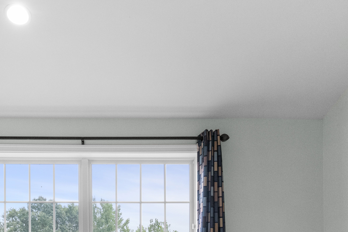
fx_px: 426
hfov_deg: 43.7
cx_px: 113
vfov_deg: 27.1
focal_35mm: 44
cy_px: 274
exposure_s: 1/30
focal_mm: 14.7
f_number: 11
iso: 3200
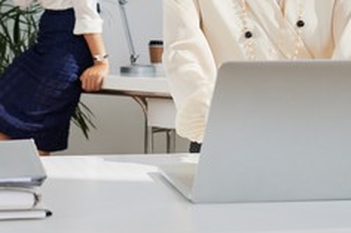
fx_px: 926
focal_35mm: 95
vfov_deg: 13.8
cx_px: 116
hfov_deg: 21.4
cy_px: -78
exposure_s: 1/180
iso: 71
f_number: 4.8
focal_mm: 35
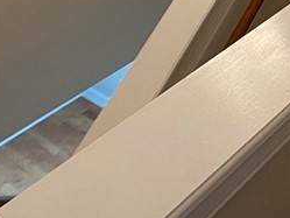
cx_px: 413
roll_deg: -2.4
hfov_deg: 16.9
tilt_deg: -13.9
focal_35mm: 107
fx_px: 897
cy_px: -182
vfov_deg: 12.6
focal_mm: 4.25
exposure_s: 1/60
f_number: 1.8
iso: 160
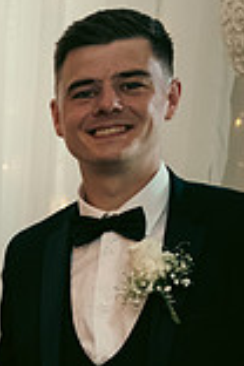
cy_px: 440
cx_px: -293
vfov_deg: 21.3
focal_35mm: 89
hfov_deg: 12.7
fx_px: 905
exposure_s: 1/160
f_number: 3.5
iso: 1250
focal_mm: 24
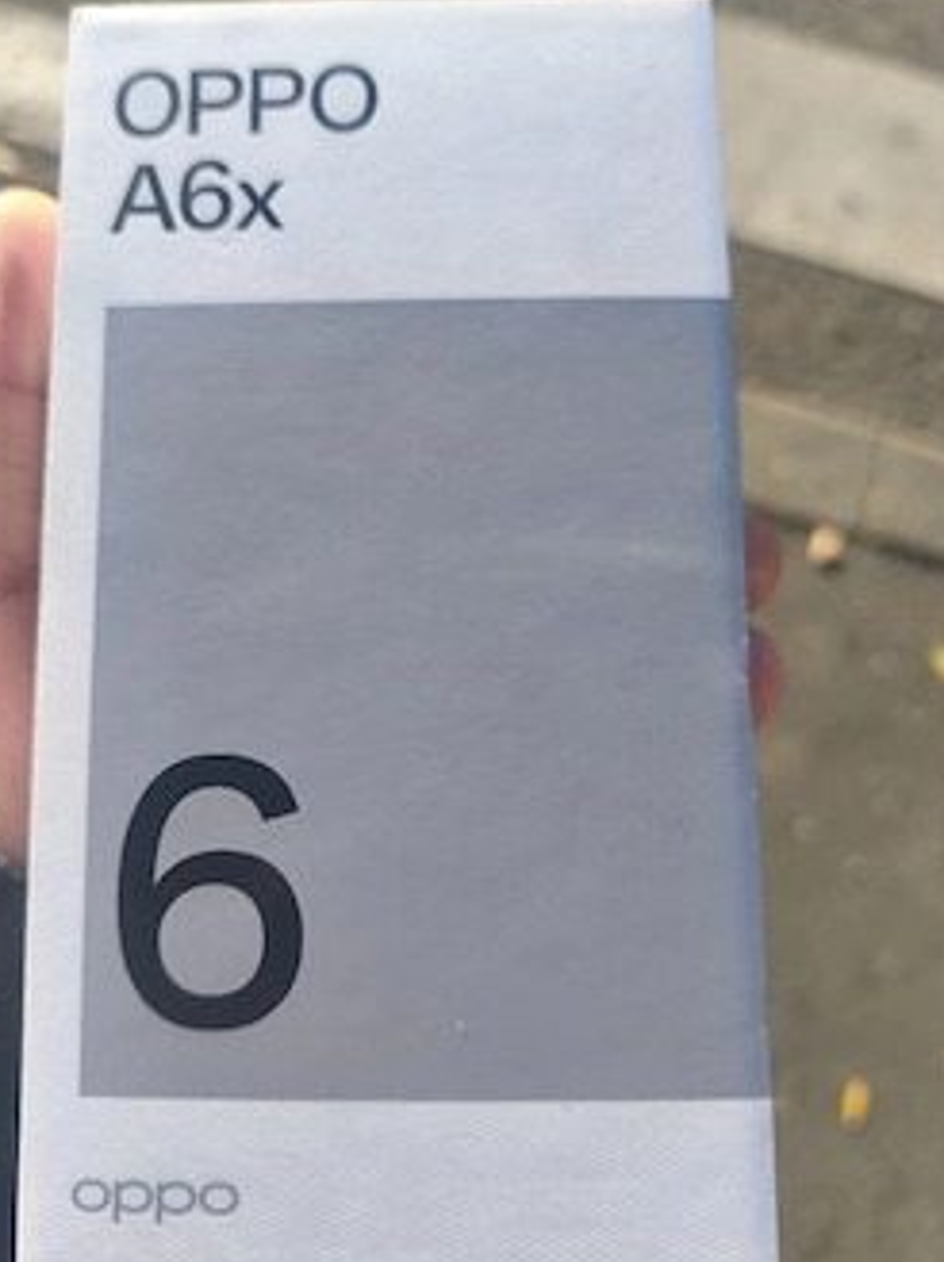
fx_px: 1020
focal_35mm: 28
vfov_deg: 63.4
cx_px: 399
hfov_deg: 49.5
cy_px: 591
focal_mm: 6.14
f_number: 1.65
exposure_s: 1/286
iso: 50
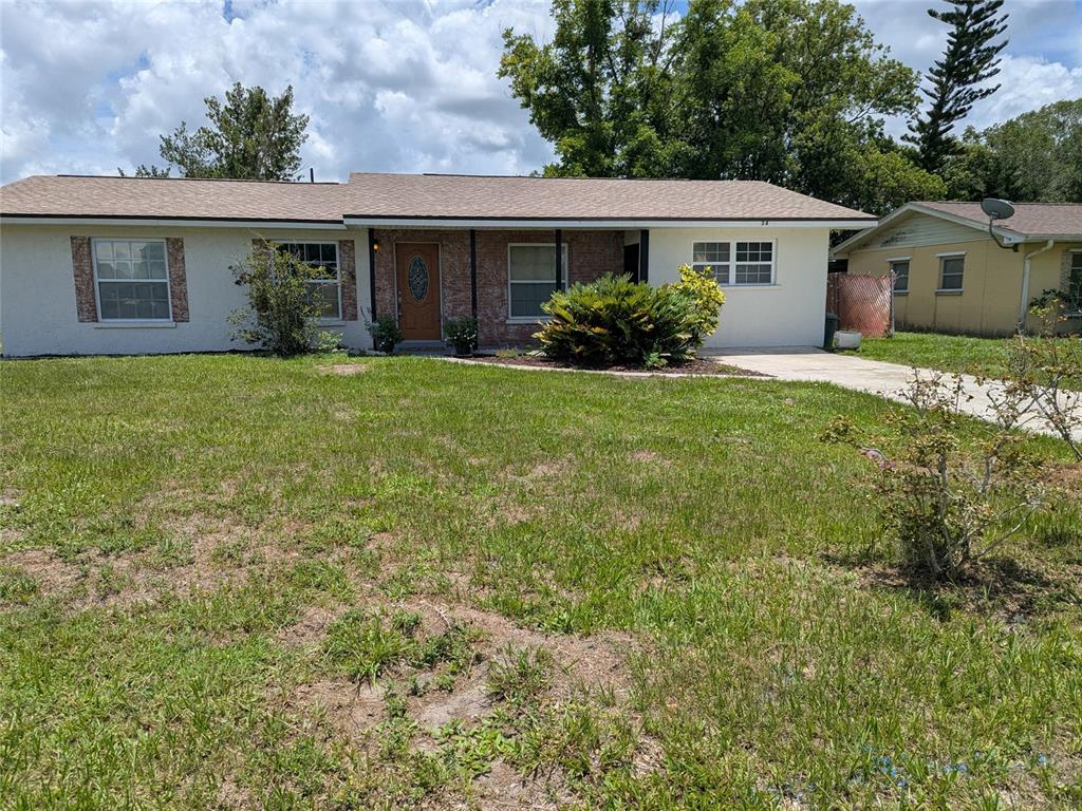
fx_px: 750
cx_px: 541
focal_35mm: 24
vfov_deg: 56.8
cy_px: 406
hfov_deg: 71.6
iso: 44
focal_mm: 6.81
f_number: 1.85
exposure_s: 1/3425
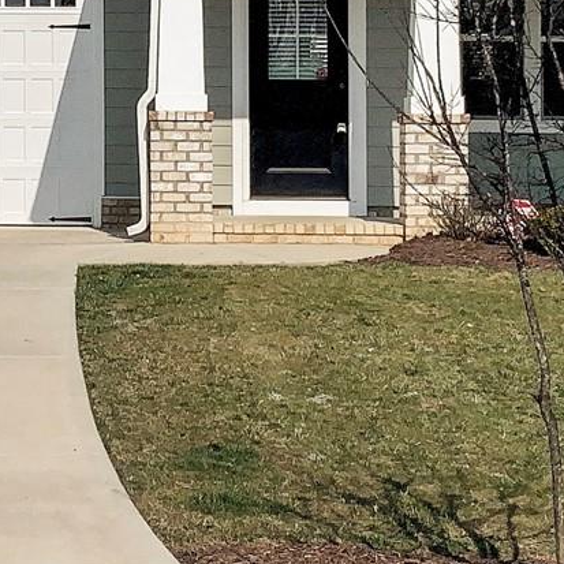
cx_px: 83
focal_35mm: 127
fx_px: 2341
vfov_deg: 13.5
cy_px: 3
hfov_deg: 13.6
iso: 20
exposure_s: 1/4065
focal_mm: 3
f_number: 1.8
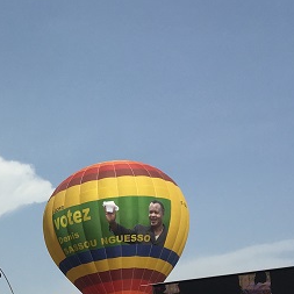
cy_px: 289
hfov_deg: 19.5
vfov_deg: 20.7
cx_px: -99
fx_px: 778
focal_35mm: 81
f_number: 2.2
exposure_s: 1/2564
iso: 25
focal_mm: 4.15
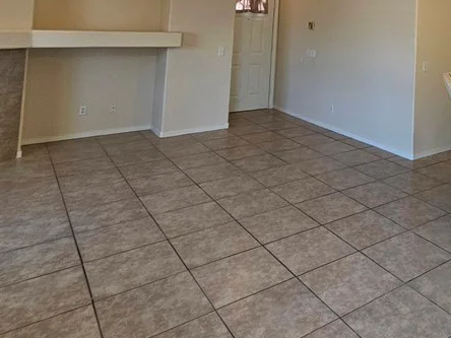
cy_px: -1
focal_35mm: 30
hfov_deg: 52.6
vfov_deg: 40.8
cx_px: 407
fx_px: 391
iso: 80
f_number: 2.2
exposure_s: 1/60.2
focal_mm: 2.2
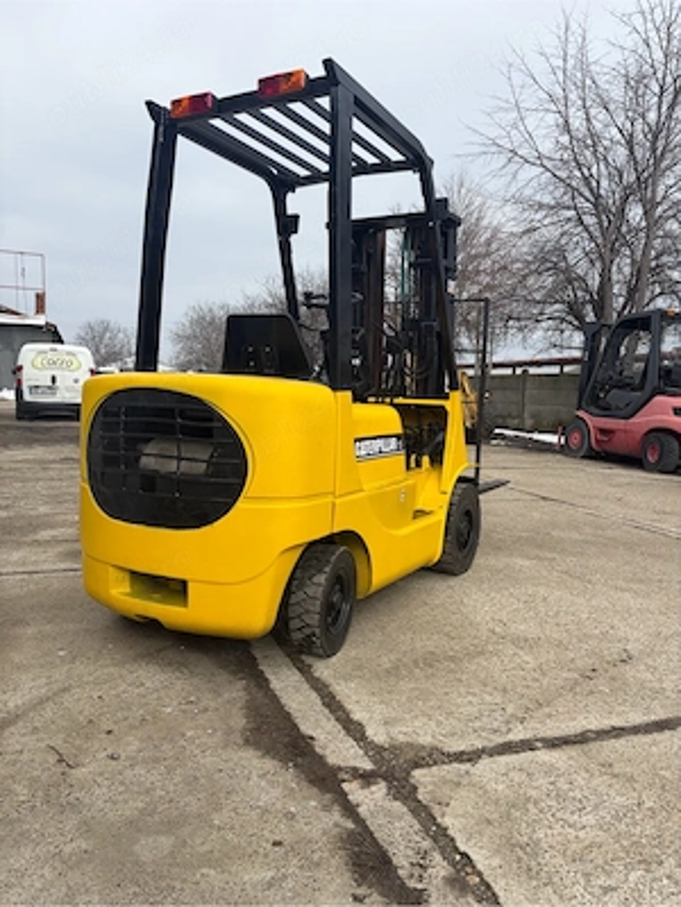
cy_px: 454
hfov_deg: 53.1
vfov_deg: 67.3
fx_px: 682
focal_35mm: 26
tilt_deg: -5.0
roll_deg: -1.3
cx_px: 340
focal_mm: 5.96
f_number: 1.6
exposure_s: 1/2747
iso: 50
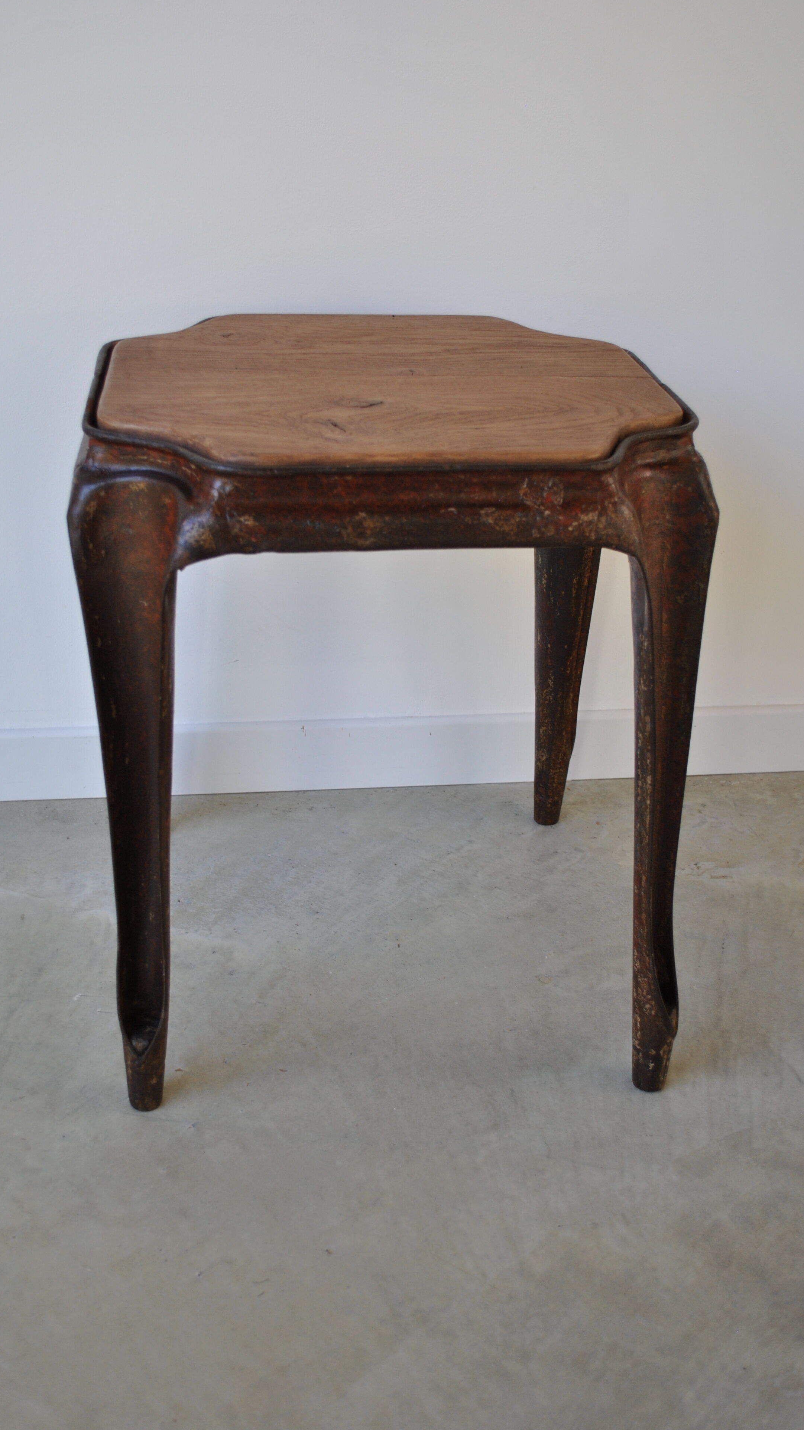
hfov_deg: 31.2
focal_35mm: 38
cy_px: 711
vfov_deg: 52.8
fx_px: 1440
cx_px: 384
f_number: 4.5
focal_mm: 24
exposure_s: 1/80
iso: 200
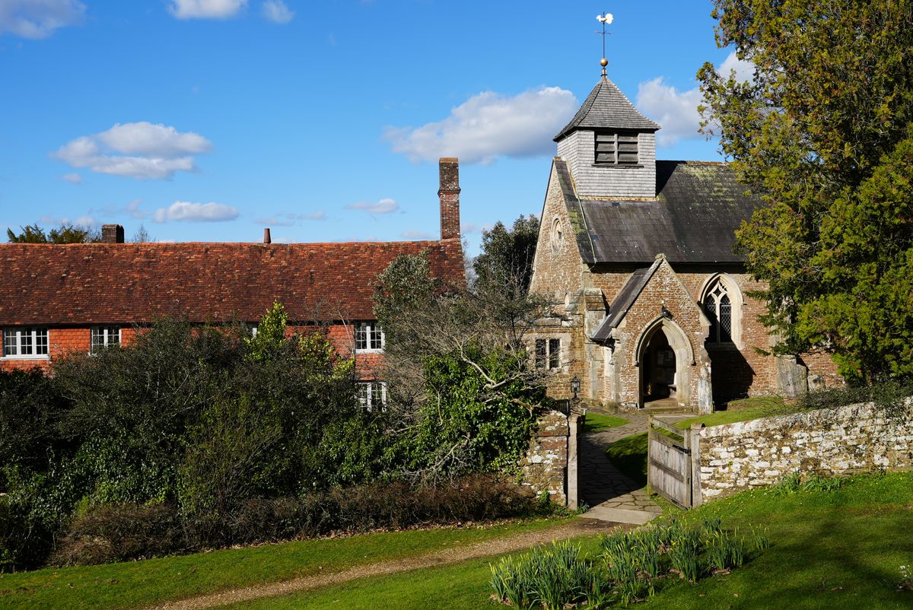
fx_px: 888
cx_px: 456
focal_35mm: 35
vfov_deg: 37.9
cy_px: 305
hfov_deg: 54.4
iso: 80
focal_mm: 35
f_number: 5
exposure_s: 1/640
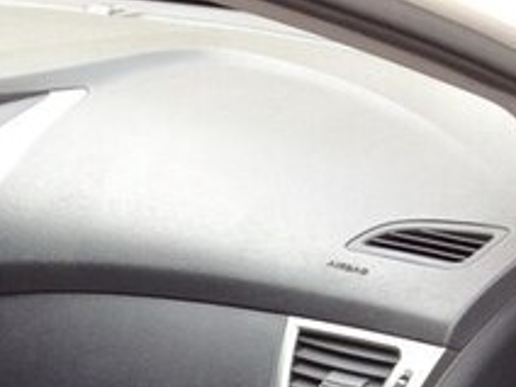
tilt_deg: -29.6
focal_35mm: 109
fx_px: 1625
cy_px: 522
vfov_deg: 13.1
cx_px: -195
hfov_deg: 16.8
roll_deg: +5.5
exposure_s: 1/120
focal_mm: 4.28
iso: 64
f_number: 2.4
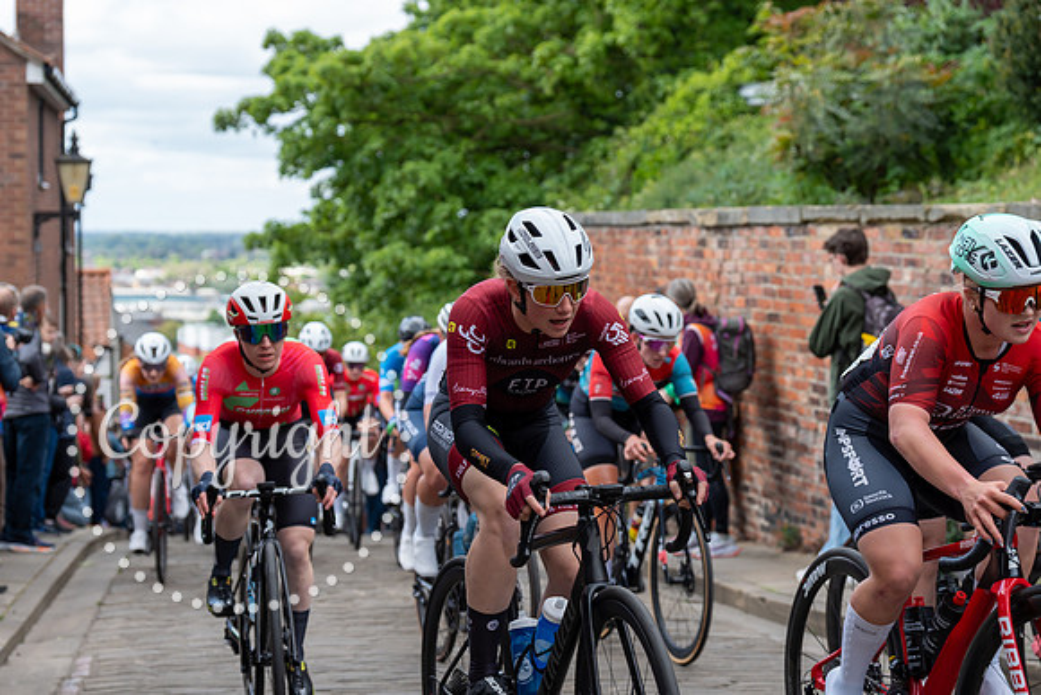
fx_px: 2025
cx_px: 520
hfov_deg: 28.8
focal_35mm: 70
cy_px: 348
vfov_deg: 19.5
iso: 500
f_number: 4
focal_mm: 70
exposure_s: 1/1000
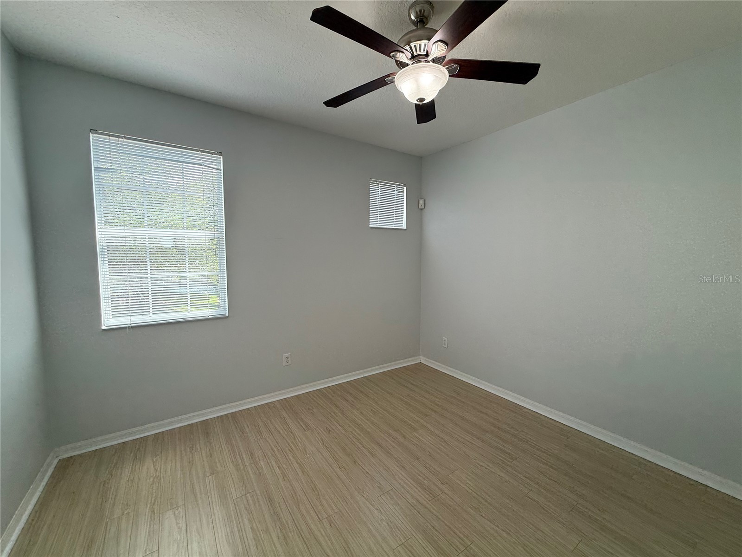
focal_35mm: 14
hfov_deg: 102.1
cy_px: 278
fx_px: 300
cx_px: 371
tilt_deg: -4.6
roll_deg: -0.1
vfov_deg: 85.7
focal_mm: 2.22
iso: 80
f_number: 2.2
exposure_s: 1/120
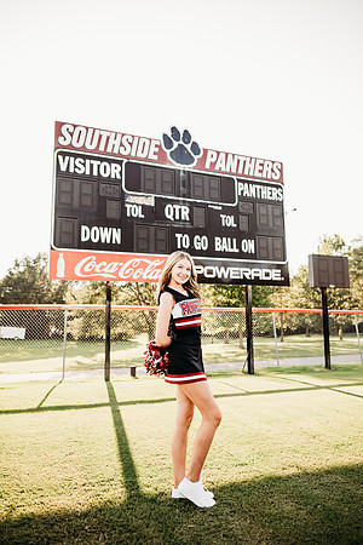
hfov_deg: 53.1
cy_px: 272
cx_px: 182
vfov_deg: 73.7
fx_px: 363
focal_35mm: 24
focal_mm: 24
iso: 200
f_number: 2.8
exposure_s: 1/800
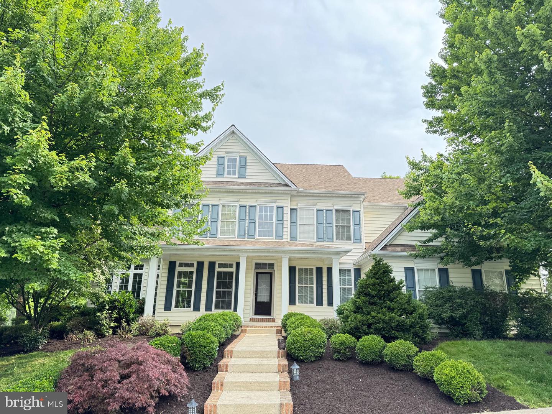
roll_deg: -1.7
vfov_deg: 56.8
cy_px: 207
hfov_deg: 71.6
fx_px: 383
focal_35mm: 24
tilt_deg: +15.3
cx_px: 276
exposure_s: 1/747
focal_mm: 6.76
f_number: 1.78
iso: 80
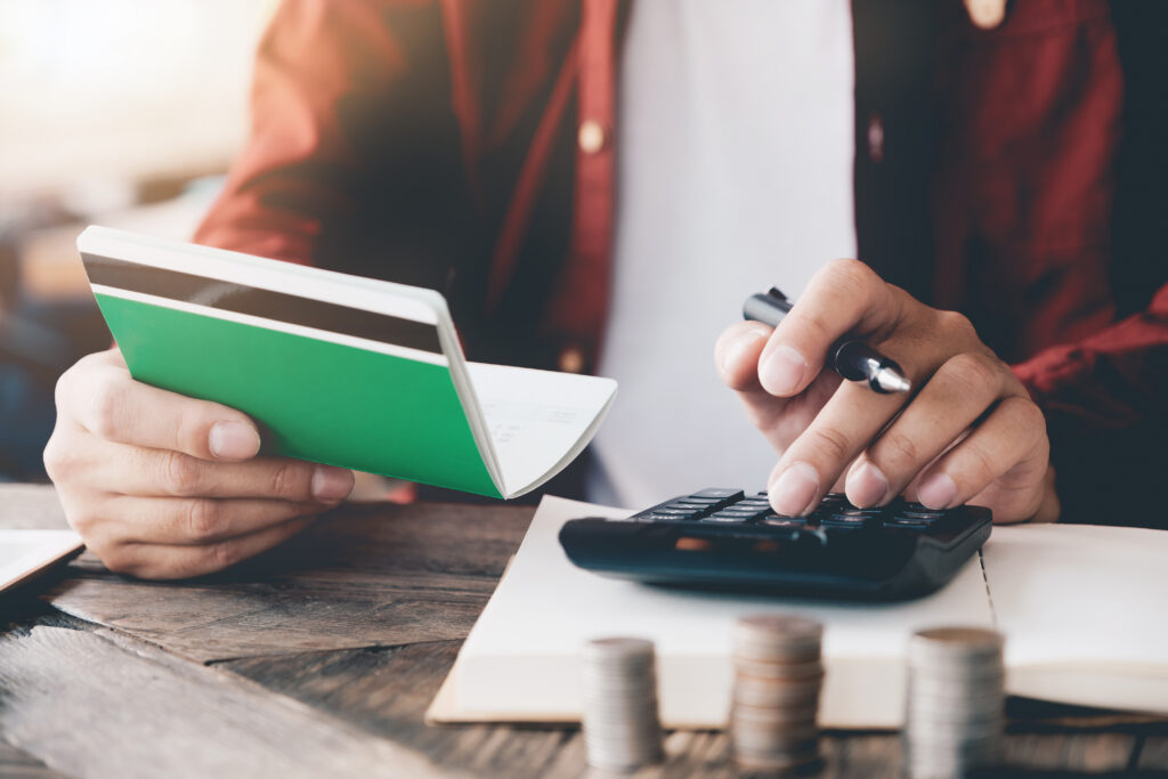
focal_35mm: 83
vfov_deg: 16.5
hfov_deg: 24.5
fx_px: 2693
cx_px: 584
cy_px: 390
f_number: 2.8
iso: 400
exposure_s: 1/140
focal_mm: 55
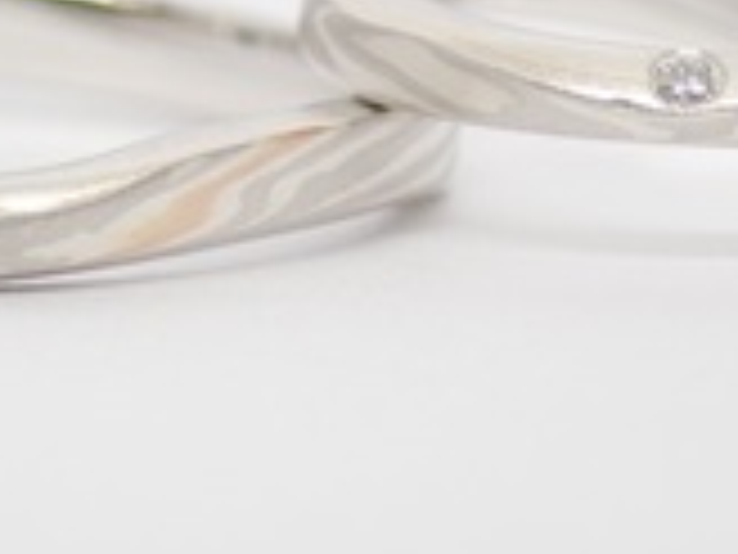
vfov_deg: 7.0
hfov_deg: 9.4
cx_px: 315
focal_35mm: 211
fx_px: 4498
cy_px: 101
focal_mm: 13.65
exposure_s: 1/100
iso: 200
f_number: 4.1
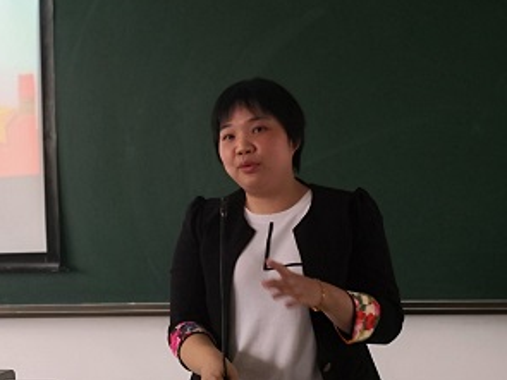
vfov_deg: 17.7
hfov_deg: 23.5
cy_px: 135
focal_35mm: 83
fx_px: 1215
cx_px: 180
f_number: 1.6
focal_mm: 3.95
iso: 80
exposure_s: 1/50
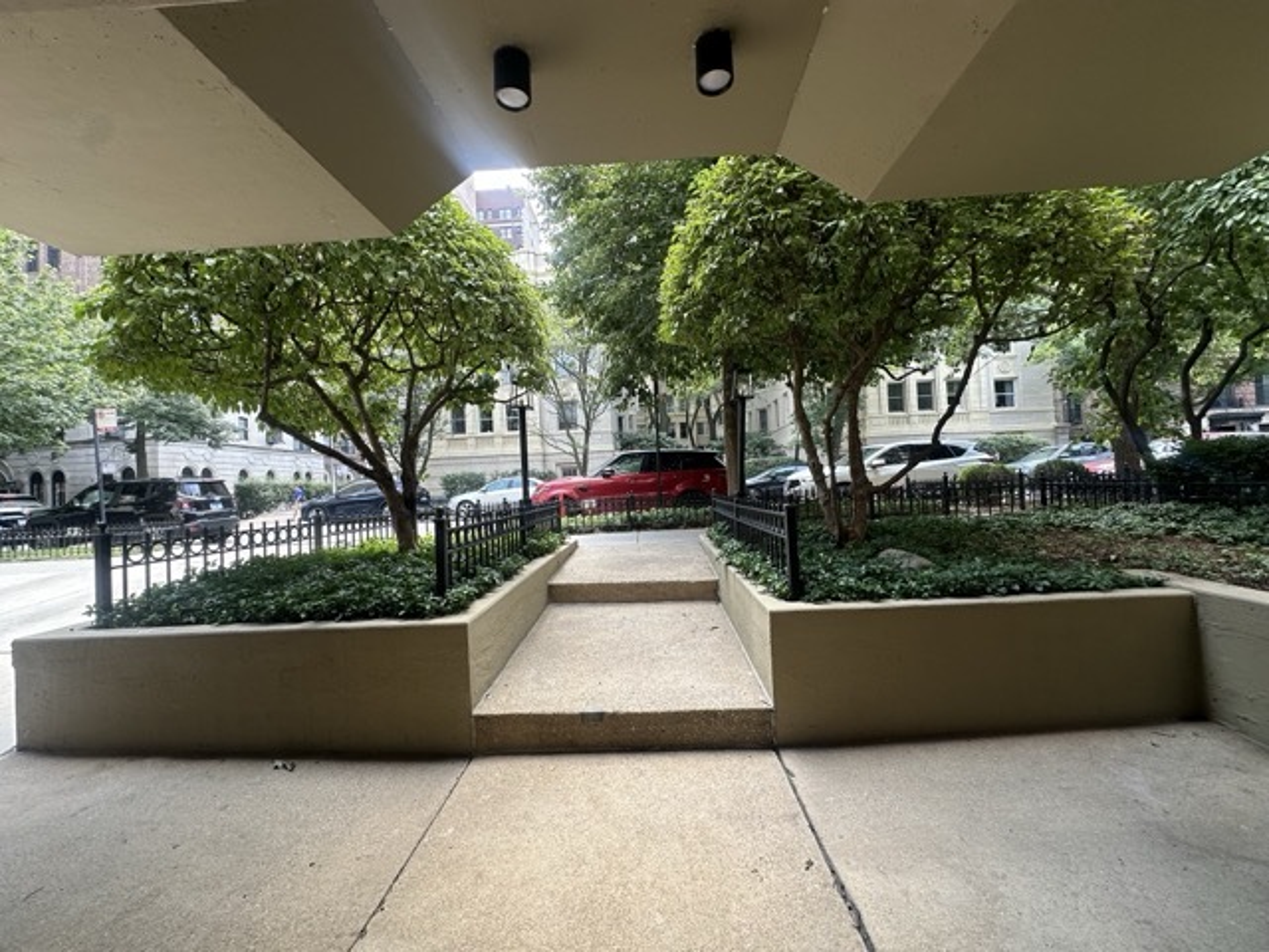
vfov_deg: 85.7
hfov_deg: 102.1
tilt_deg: +1.7
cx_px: 634
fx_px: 513
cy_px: 476
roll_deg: +2.4
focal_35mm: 14
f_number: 2.2
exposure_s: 1/99
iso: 50
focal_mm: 2.22
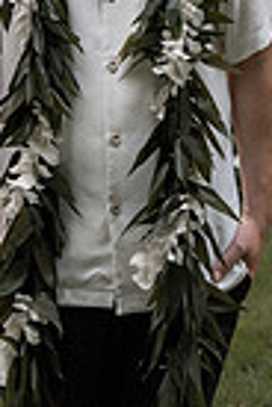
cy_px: -209
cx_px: 30
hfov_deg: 8.1
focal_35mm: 169
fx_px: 1915
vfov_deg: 11.6
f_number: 3.5
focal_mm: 52
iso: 200
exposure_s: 1/320
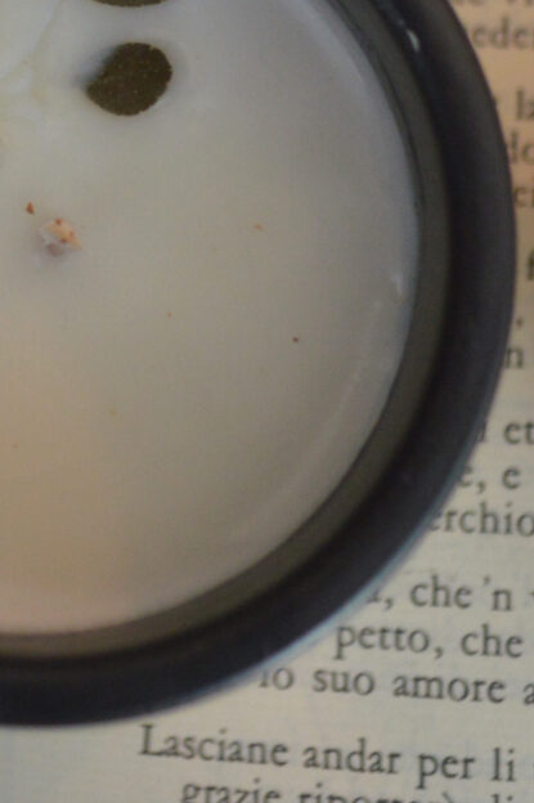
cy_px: -288
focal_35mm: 123
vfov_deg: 15.7
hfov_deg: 10.9
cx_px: -99
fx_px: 2741
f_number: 3.8
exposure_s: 1/20
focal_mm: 20
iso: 400
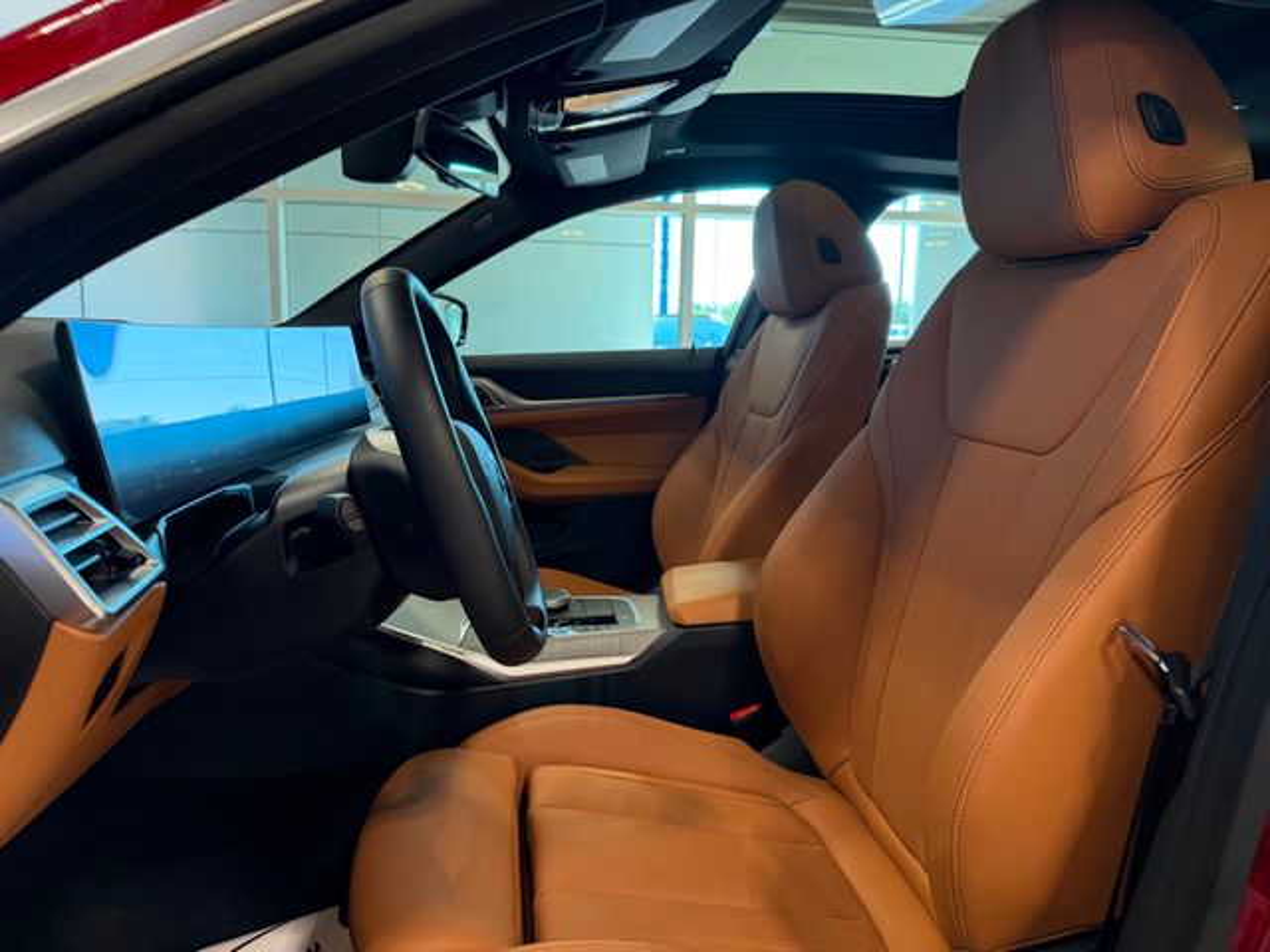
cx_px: 635
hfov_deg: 71.6
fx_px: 881
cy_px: 476
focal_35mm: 24
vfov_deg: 56.8
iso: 250
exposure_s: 1/120
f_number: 1.78
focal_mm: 6.76
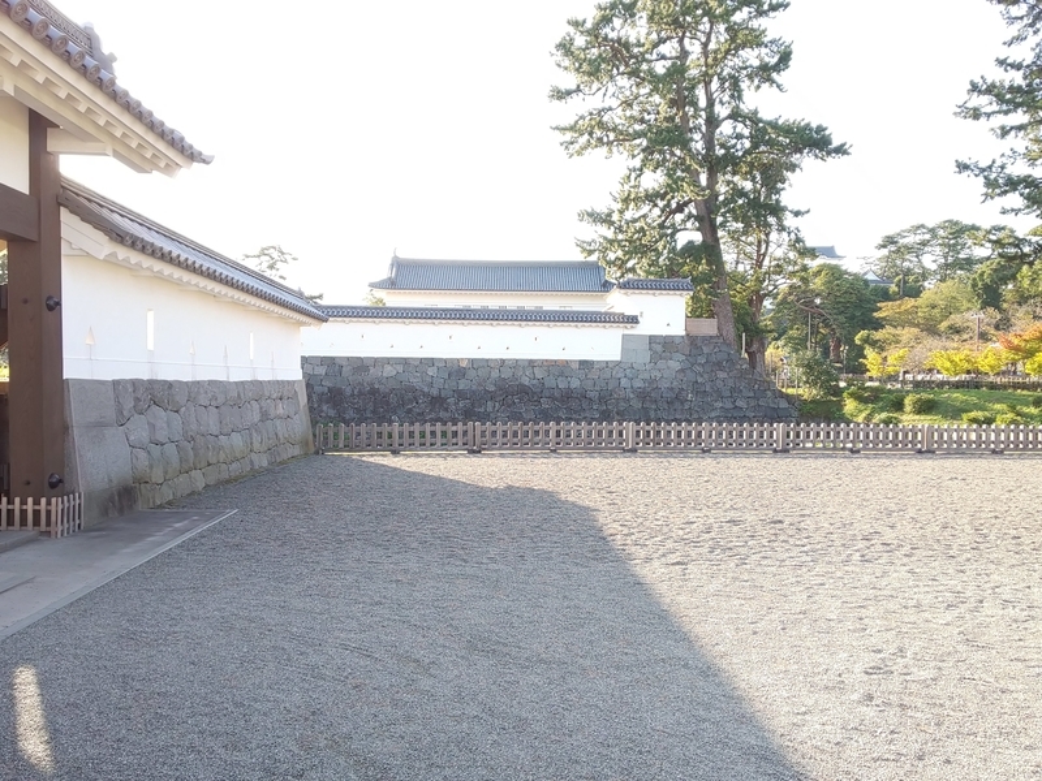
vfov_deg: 66.0
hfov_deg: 81.7
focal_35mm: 20
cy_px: 390
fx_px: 602
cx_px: 521
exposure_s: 1/114
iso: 28
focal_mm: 3.45
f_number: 1.94
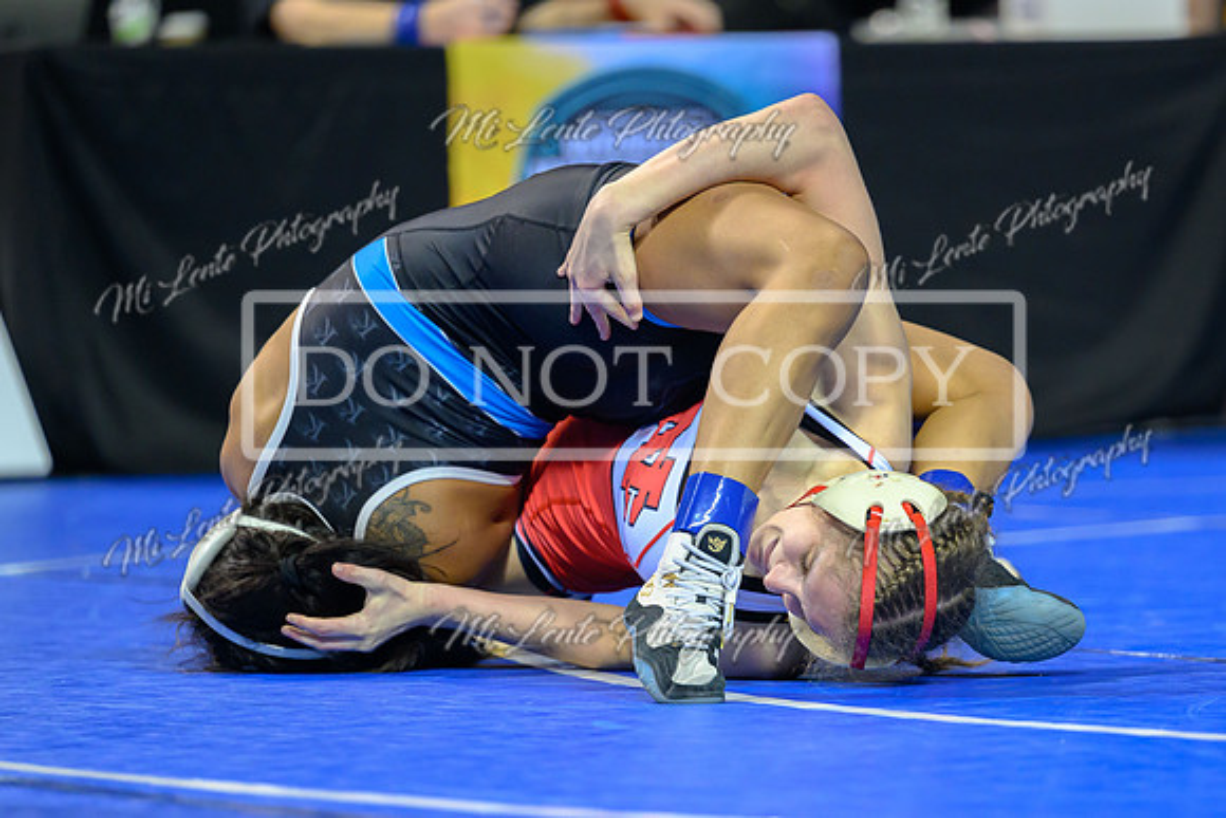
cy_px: 563
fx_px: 9181
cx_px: 742
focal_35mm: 270
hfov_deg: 7.6
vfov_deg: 5.1
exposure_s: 1/800
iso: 2500
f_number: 2.8
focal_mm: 180
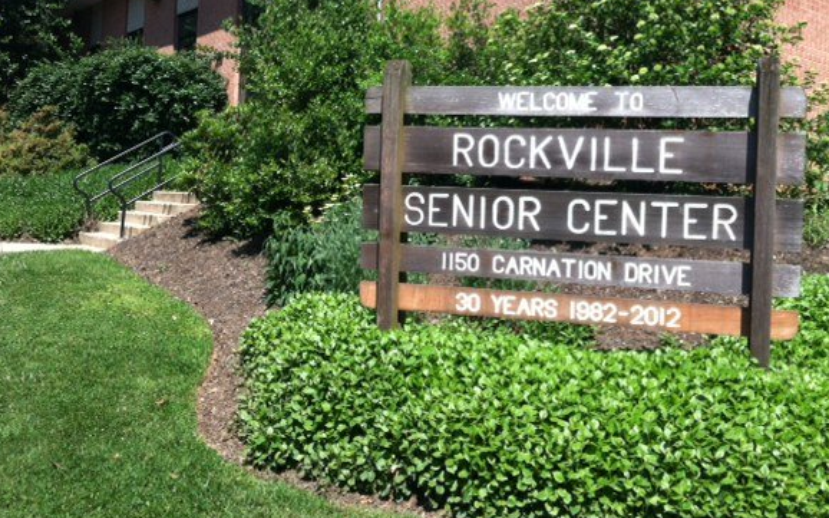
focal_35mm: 41
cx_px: 423
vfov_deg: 31.1
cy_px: 191
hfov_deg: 48.2
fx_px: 926
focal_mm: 3.85
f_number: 2.8
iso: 80
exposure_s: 1/682
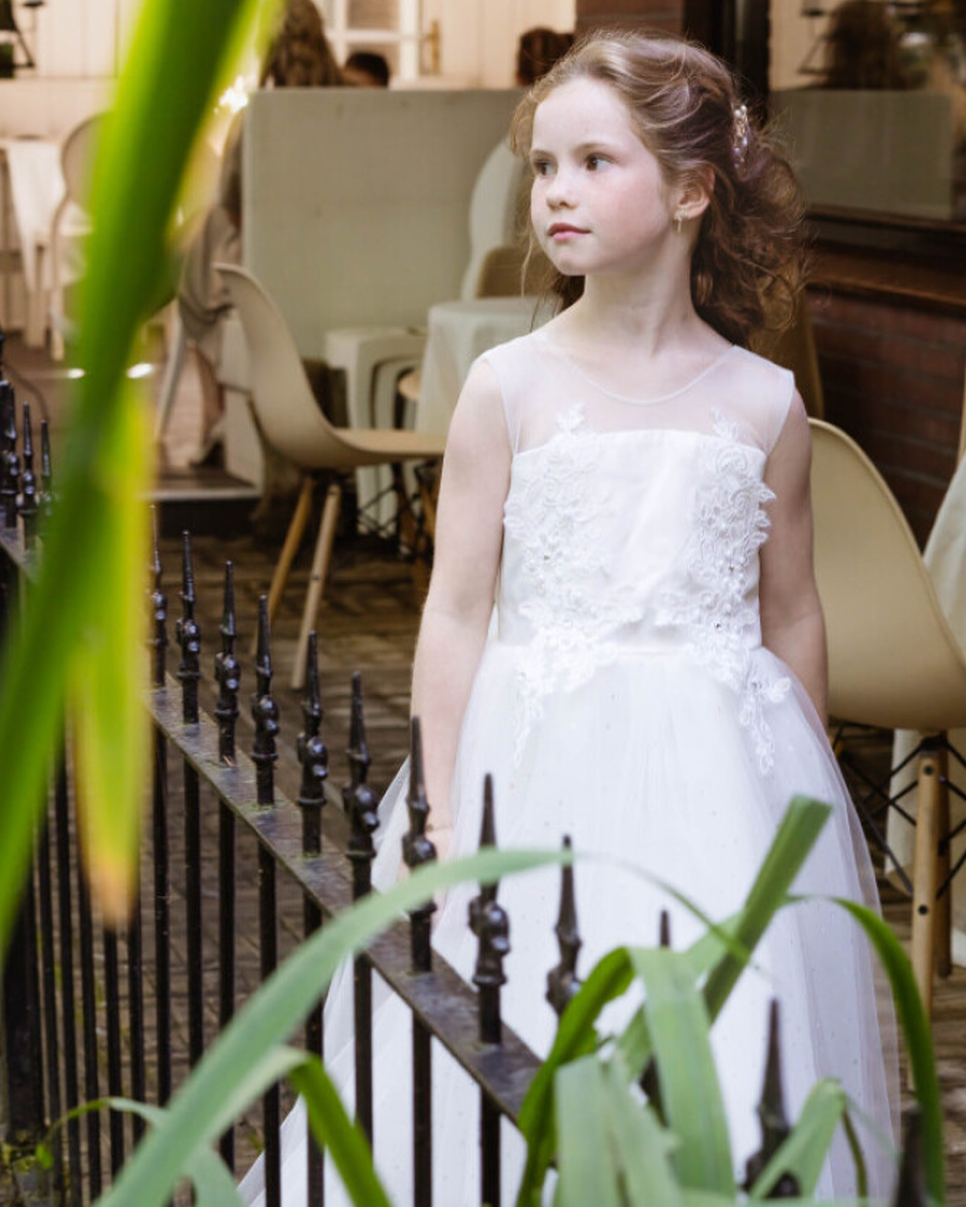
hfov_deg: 16.4
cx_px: 544
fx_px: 3360
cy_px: 637
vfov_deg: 20.4
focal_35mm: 94
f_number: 7.1
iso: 2500
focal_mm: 70
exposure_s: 1/160
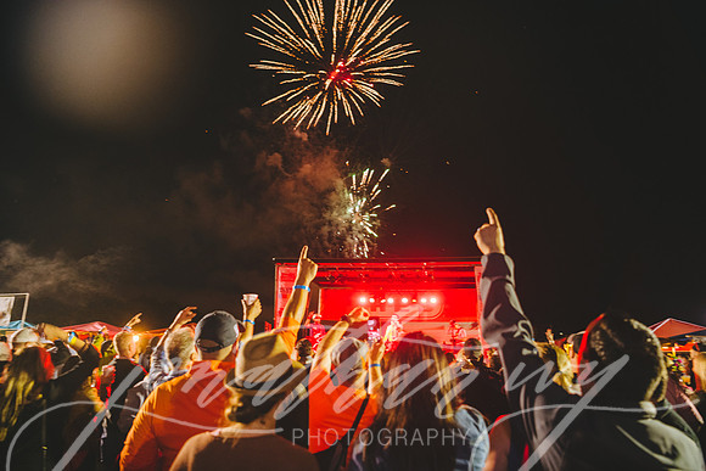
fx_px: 471
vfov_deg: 53.2
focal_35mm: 24
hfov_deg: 73.7
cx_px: 353
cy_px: 236
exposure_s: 1/50
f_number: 2.8
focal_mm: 24
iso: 1250
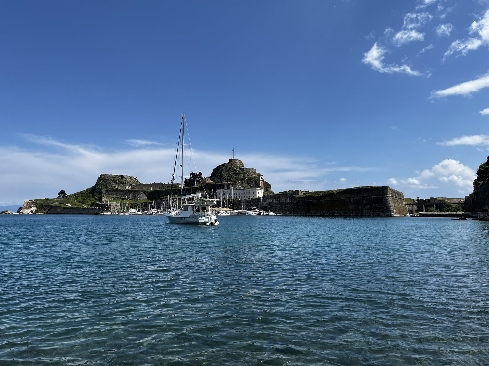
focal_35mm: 26
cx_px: 244
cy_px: 183
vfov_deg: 53.1
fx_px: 367
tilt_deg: +6.6
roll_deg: -0.6
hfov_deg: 67.3
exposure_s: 1/5076
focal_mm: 5.1
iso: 50
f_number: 1.6
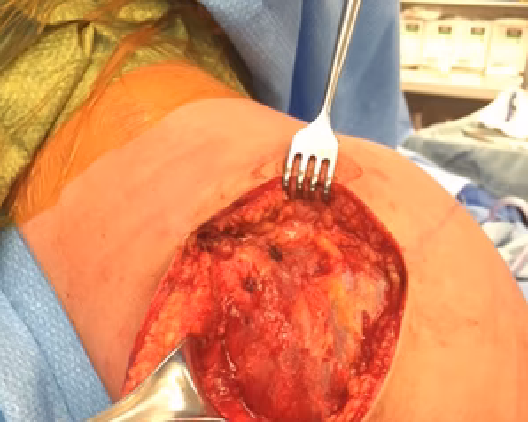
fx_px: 593
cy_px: 333
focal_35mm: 38
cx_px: 264
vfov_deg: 37.8
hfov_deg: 48.0
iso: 80
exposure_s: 1/30
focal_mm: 4.15
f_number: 2.2
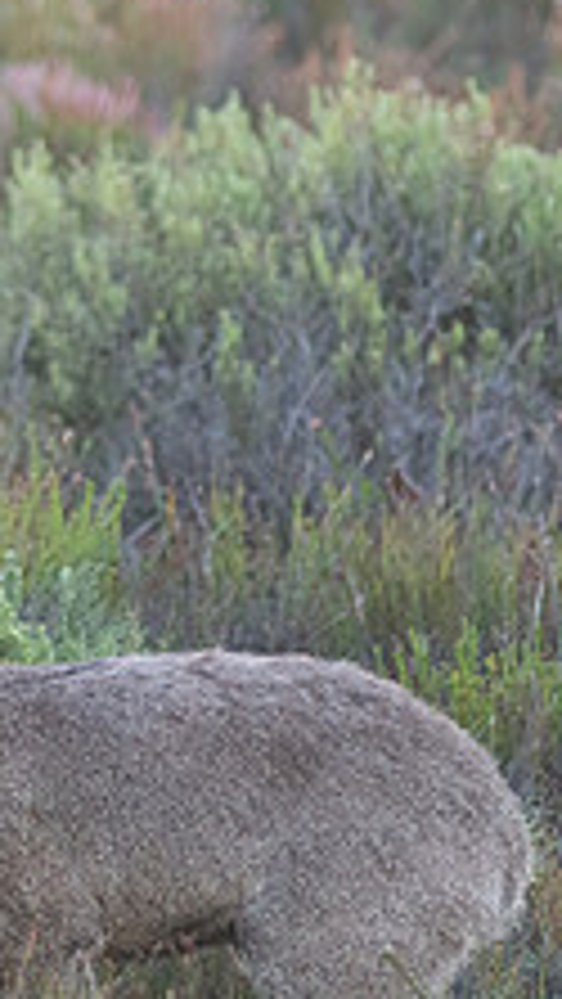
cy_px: 476
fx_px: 45453
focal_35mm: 1717
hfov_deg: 0.7
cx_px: -342
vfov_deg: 1.3
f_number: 5.6
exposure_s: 1/200
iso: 2000
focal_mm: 600
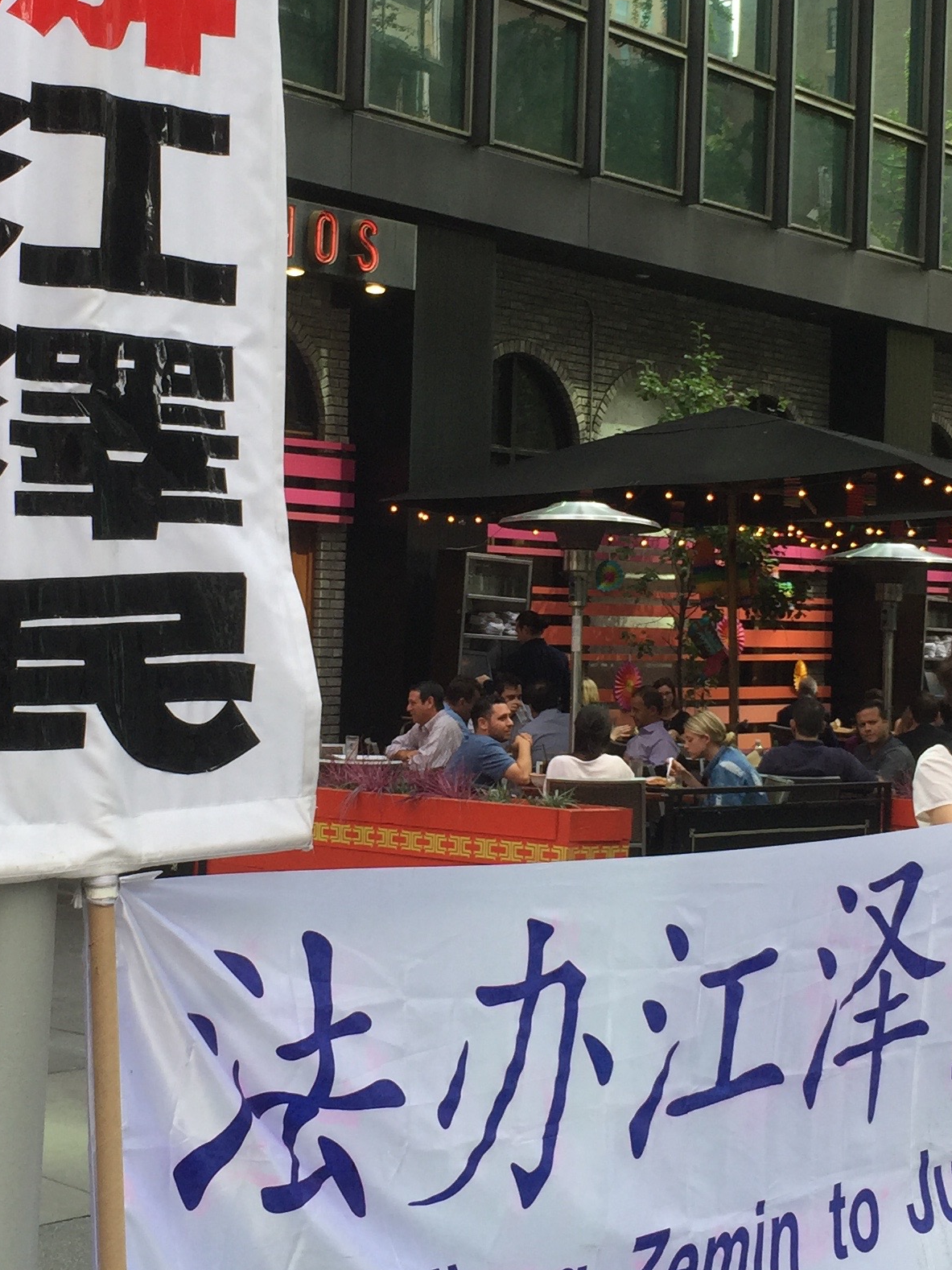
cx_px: 398
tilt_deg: +1.9
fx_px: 2201
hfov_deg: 24.4
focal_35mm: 60
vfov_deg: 32.2
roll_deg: -2.8
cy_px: 580
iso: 32
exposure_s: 1/282
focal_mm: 4.15
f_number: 2.2
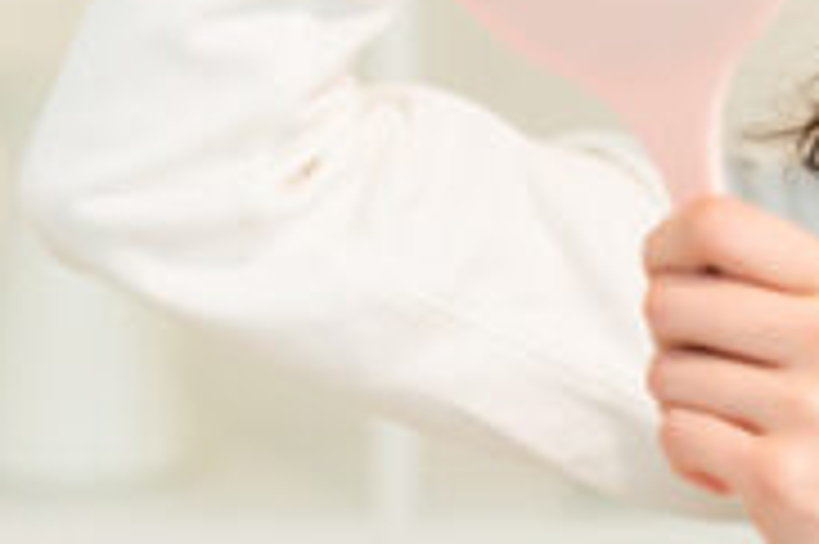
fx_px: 6705
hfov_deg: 7.0
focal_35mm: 295
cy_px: -355
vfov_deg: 4.6
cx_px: 598
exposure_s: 1/100
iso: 400
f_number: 2.8
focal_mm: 70
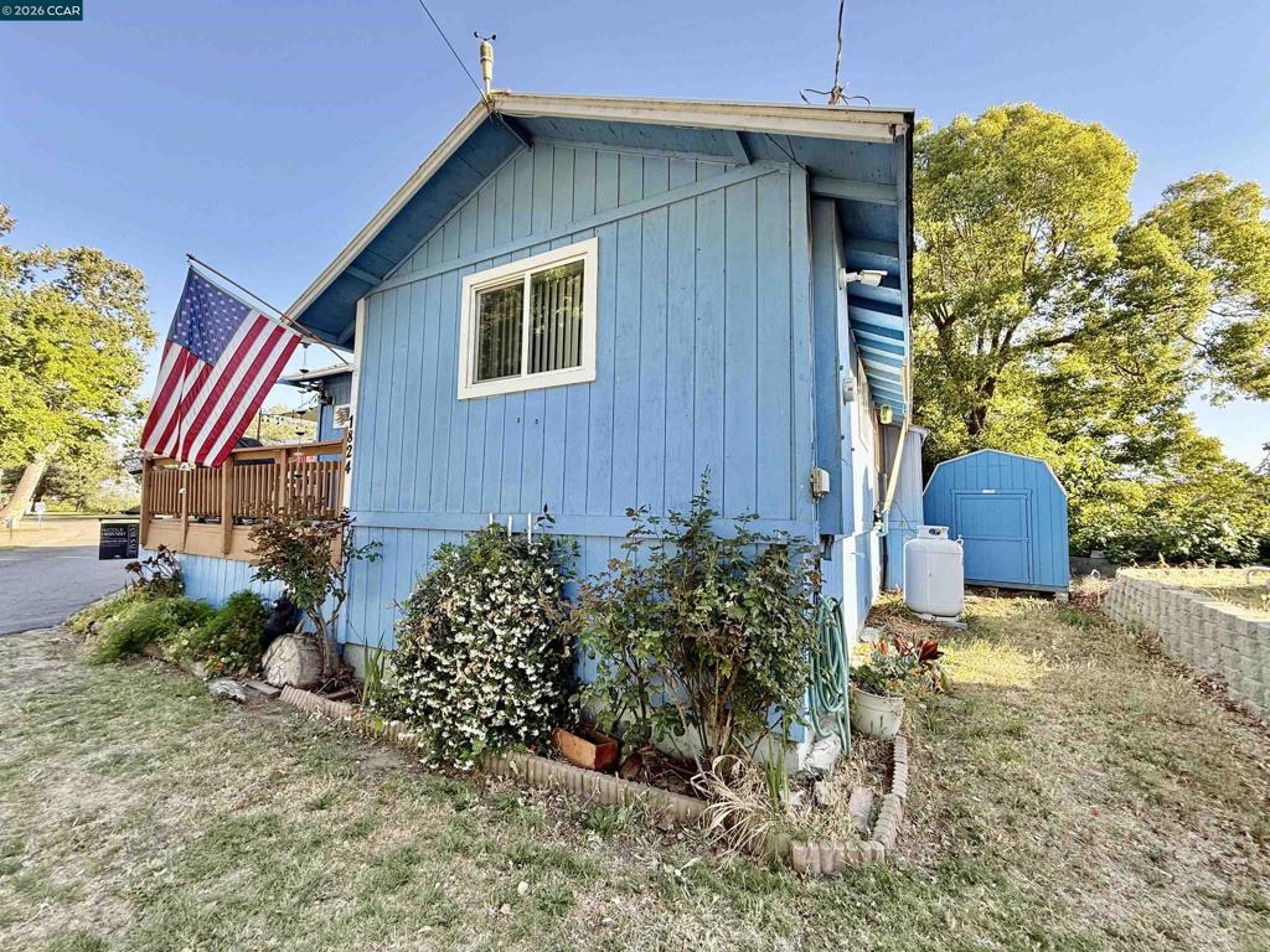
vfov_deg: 85.7
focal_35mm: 14
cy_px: 476
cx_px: 635
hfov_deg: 102.1
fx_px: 514
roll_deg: -0.8
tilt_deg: +5.7
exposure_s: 1/294
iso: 64
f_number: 2.2
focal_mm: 2.22
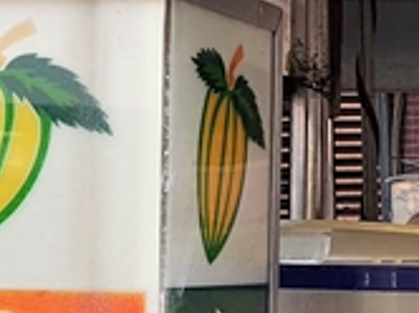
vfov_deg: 9.4
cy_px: 222
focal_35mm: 157
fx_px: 1898
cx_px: 866
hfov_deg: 11.3
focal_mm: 4.32
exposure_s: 1/932
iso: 50
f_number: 1.7
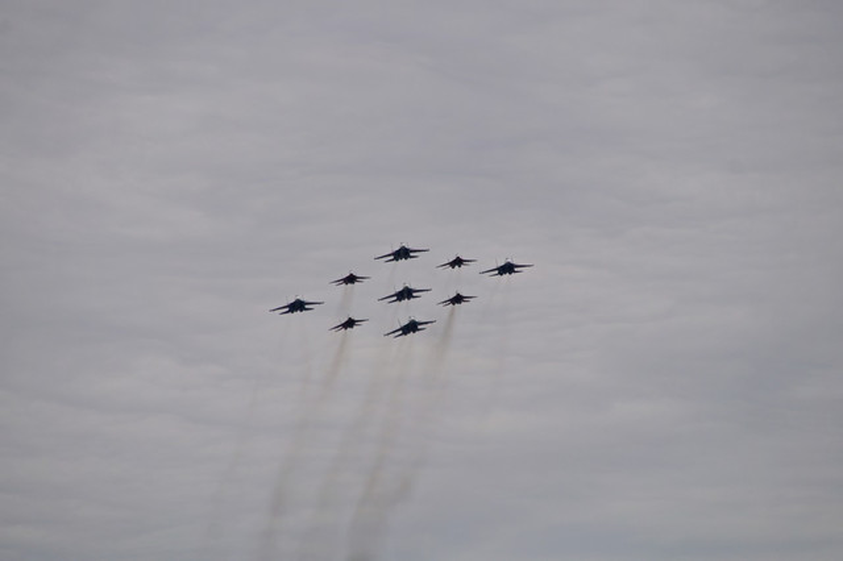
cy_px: 280
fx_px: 9830
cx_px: 422
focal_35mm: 420
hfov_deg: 4.9
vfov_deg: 3.3
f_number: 8
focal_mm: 280
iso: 100
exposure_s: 1/640
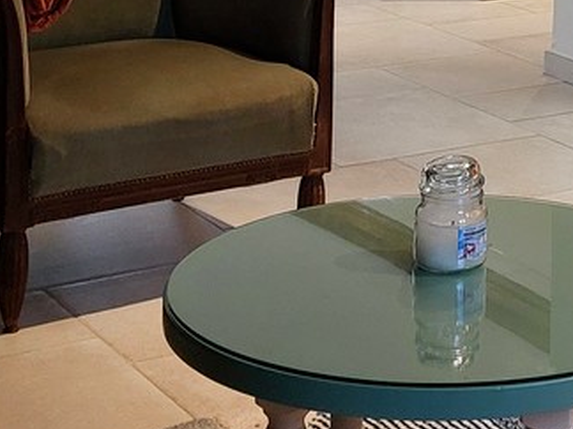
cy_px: -290
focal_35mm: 111
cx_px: 571
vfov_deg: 12.4
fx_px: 1837
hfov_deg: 17.3
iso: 200
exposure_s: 1/50
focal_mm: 5.23
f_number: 1.8
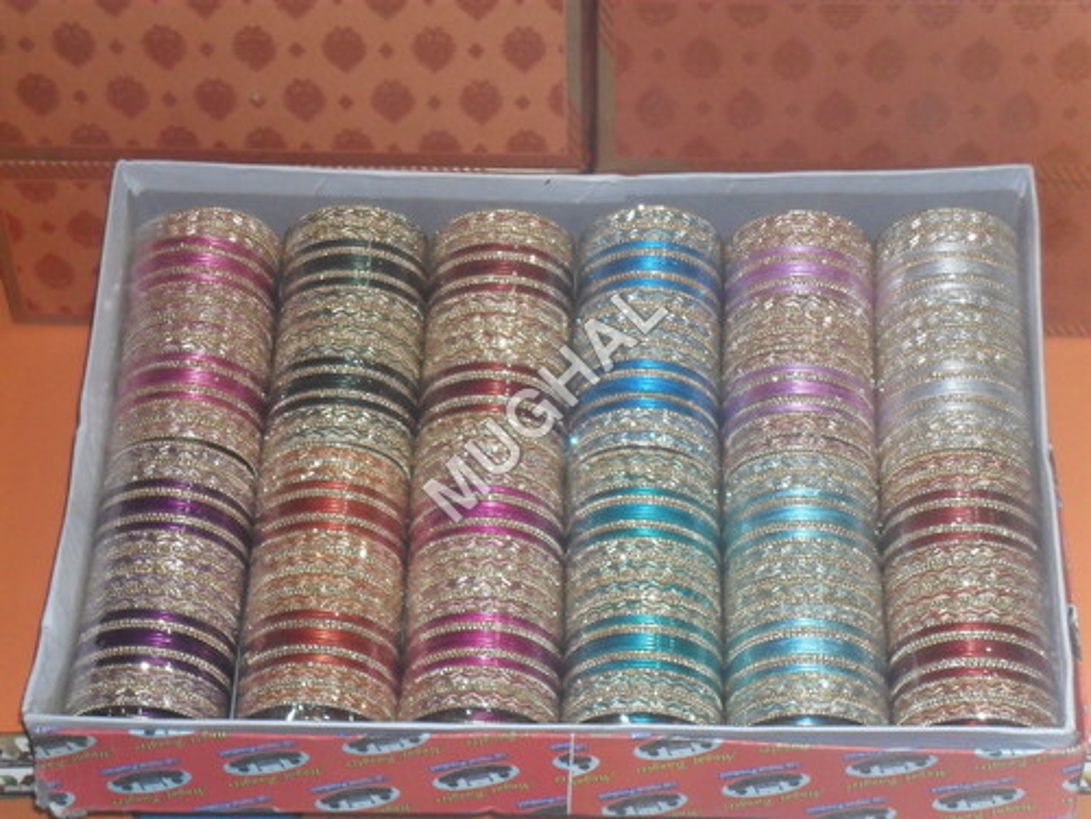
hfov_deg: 22.8
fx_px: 2710
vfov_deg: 17.2
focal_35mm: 86
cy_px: 410
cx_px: 546
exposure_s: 1/60
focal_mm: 15.4
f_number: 4.3
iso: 400
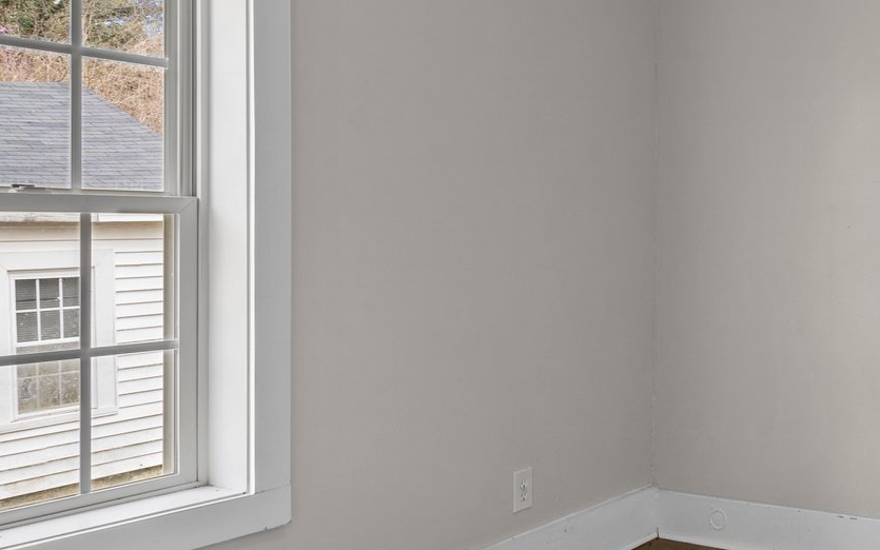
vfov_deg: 31.9
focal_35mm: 40
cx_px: 839
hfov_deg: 43.6
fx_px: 959
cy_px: 224
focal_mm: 16
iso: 400
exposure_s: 1/4
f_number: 8
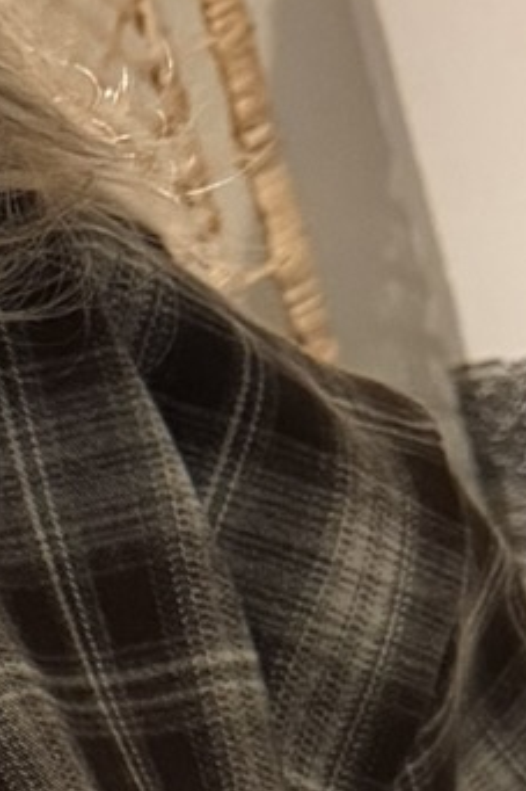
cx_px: -589
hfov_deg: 8.6
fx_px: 3291
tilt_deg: -42.5
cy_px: 1626
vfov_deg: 12.0
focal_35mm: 150
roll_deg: +21.5
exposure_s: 1/33
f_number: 1.78
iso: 640
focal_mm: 6.76
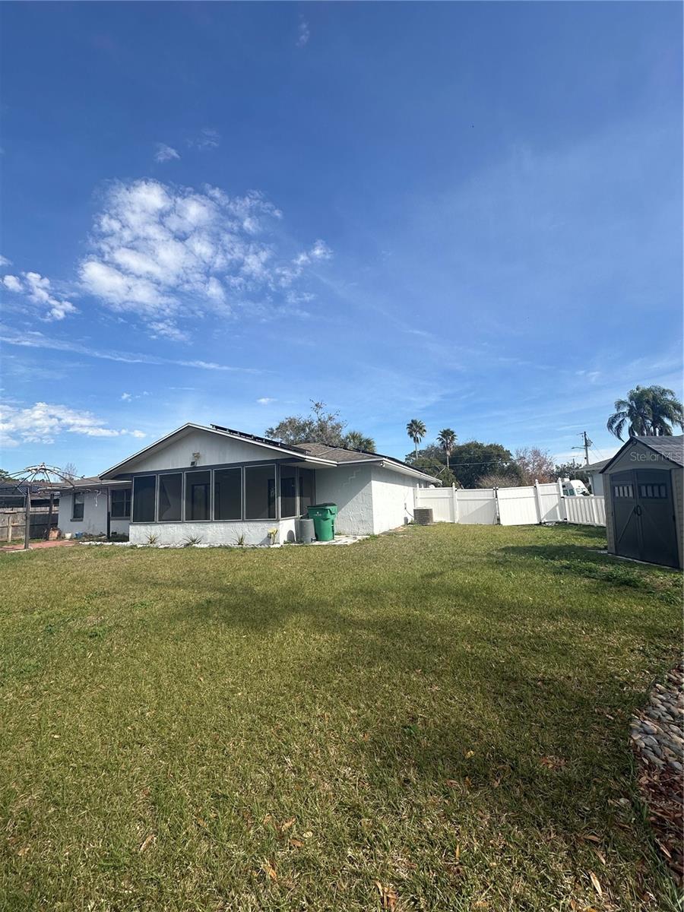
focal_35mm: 14
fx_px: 369
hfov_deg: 85.7
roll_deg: +1.3
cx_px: 342
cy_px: 456
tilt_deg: +8.9
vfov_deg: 102.1
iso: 50
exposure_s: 1/2257
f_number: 2.2
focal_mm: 2.22
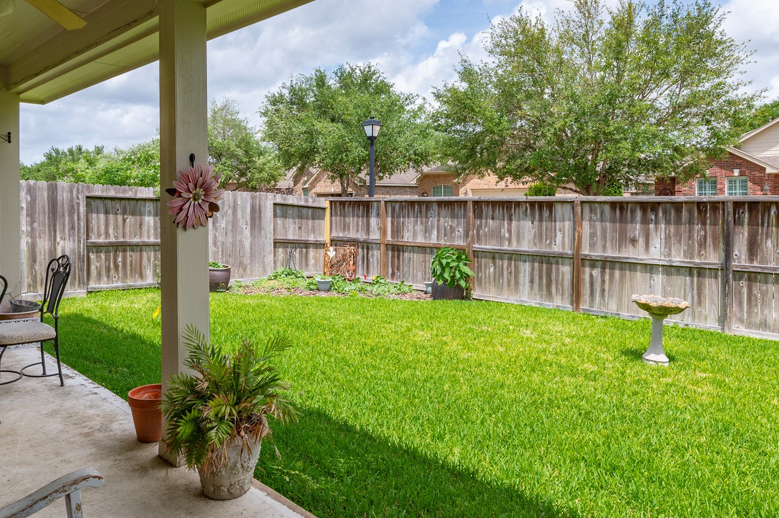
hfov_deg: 69.2
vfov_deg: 49.2
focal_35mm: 26
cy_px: 206
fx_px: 562
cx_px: 340
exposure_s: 1/100
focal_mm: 16
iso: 100
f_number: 11
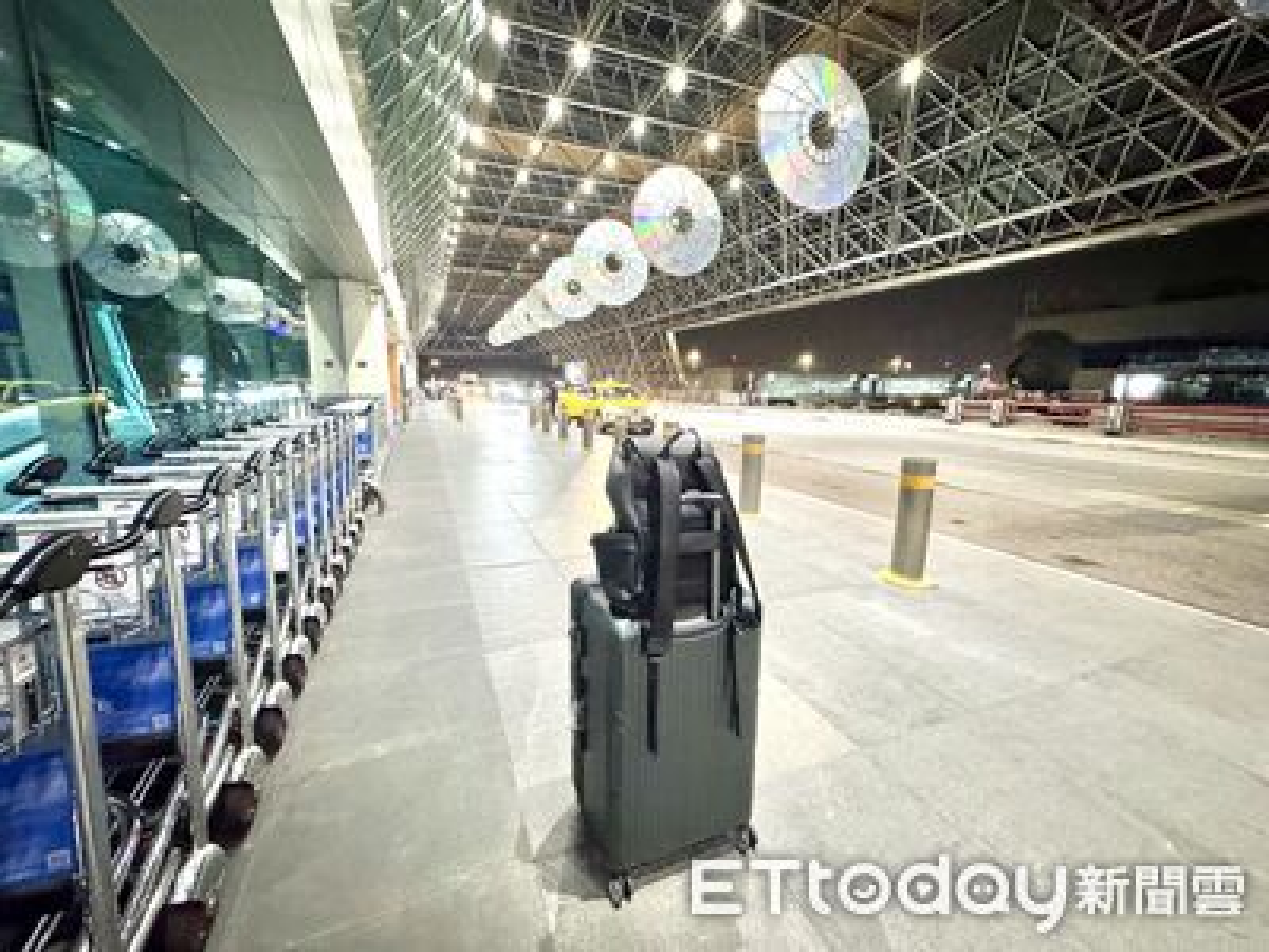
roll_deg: -0.3
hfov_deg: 102.1
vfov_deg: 85.7
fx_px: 513
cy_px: 476
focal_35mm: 14
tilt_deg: -9.5
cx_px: 634
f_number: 2.2
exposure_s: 1/40
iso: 1000
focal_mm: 2.22
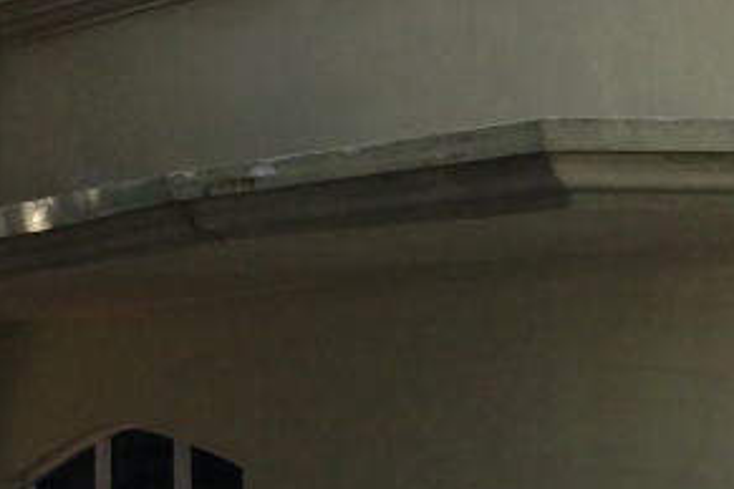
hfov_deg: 10.9
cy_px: 277
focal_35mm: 189
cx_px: 557
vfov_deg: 7.3
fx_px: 3853
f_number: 2.4
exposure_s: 1/536
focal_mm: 4.12
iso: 50
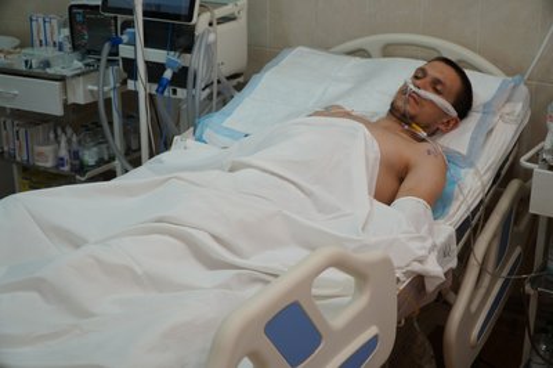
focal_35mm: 50
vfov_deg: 27.2
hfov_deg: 40.0
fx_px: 760
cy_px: 184
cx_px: 276
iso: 400
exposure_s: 1/160
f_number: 4
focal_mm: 33
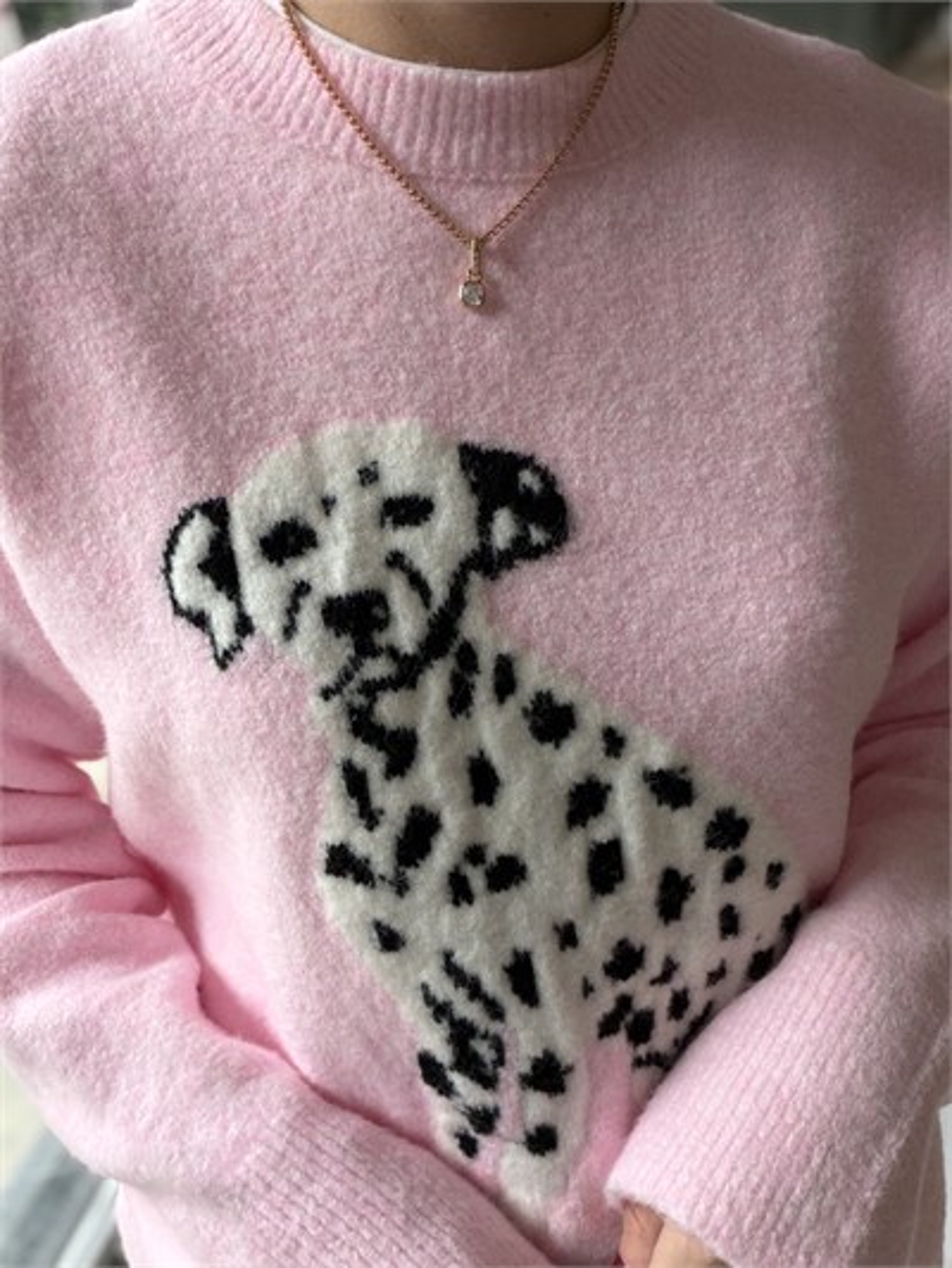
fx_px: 1100
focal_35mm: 30
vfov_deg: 60.0
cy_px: 634
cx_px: 476
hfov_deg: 46.8
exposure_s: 1/100
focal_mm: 2.71
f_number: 1.9
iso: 50
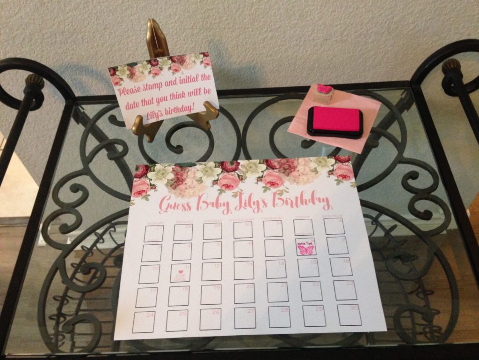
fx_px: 457
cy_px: 180
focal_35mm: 33
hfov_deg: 55.4
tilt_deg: -52.7
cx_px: 240
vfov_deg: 42.9
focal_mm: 4.12
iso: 320
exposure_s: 1/20
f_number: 2.4
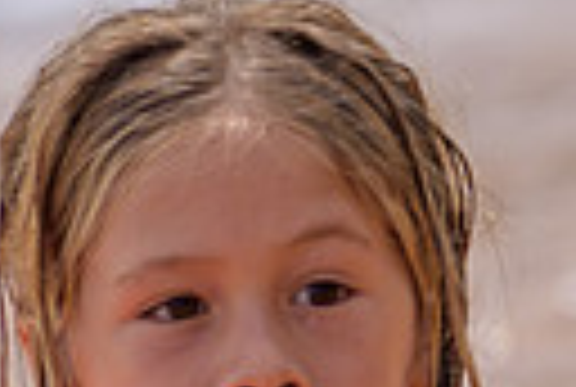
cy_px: 382
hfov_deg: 0.7
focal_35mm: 2768
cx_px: 847
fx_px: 44391
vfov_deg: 0.5
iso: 110
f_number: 5.6
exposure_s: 1/2000
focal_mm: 500
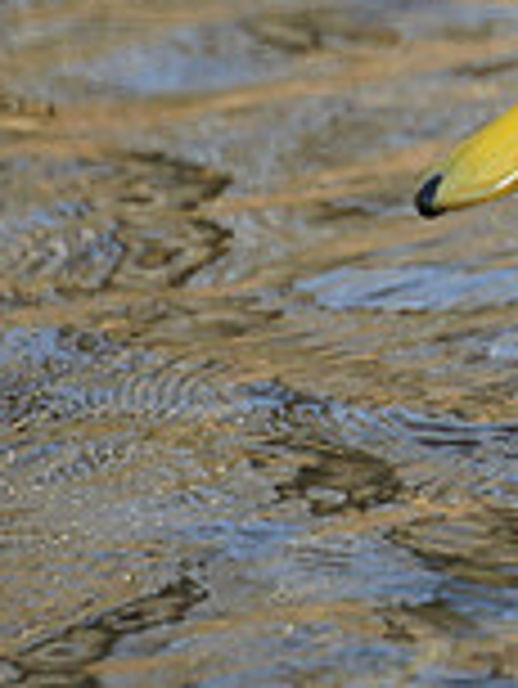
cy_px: 227
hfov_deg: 0.5
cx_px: 1000
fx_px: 54474
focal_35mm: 2734
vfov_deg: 0.7
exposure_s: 1/500
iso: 800
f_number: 8
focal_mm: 500
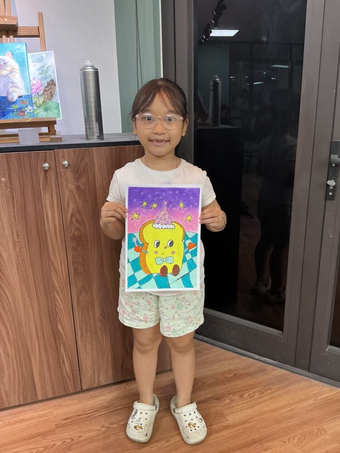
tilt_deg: -17.8
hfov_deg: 48.2
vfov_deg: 61.7
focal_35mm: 29
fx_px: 380
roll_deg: +1.2
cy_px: 226
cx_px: 170
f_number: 1.8
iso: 80
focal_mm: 3
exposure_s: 1/50
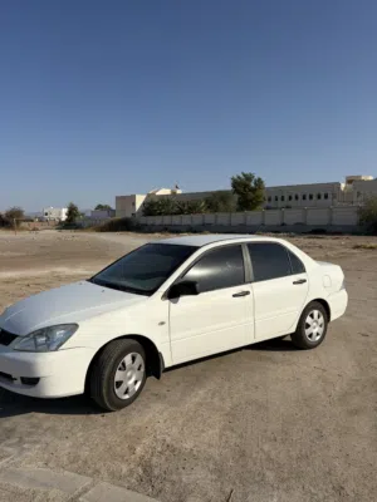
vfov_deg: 67.3
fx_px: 378
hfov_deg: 53.1
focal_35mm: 26
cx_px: 188
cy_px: 251
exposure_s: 1/6329
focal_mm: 5.96
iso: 50
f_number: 1.6
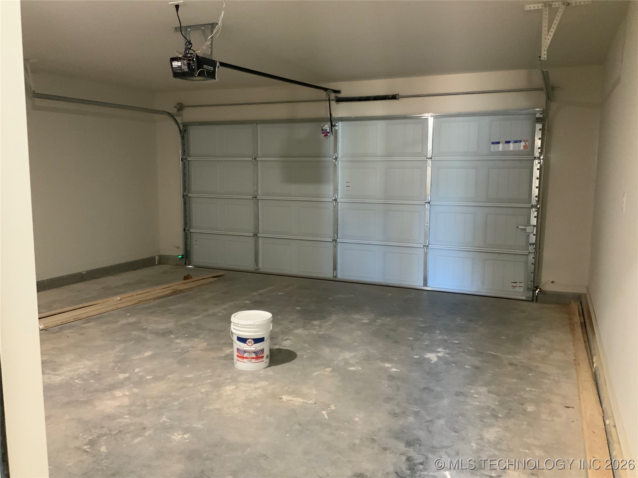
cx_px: 319
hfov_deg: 61.7
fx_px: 534
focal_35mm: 29
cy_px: 239
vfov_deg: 48.2
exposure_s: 1/30
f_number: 1.8
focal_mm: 3
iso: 320
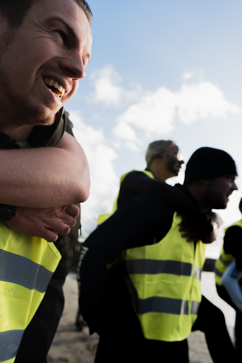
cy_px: 182
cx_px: 121
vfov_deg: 73.7
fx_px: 242
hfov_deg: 53.1
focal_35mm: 24
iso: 100
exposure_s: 1/320
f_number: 4
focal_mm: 24
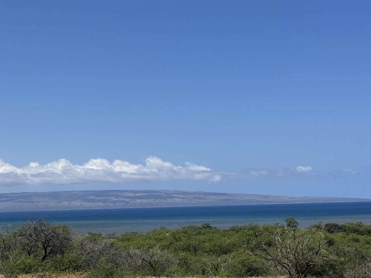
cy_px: 195
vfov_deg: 21.5
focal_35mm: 68
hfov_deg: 28.5
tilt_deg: -1.6
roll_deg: +1.1
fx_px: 729
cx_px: 218
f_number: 1.78
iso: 64
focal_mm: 6.76
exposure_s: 1/7092
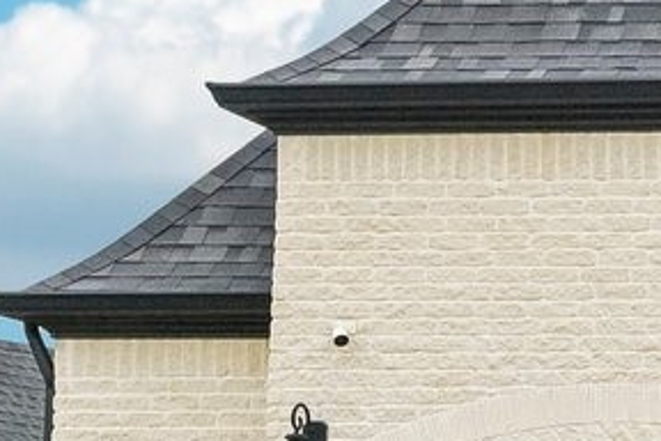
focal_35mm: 213
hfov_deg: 8.3
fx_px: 3911
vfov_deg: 6.4
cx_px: 1953
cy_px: 369
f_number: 8
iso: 400
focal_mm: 30
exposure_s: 1/800
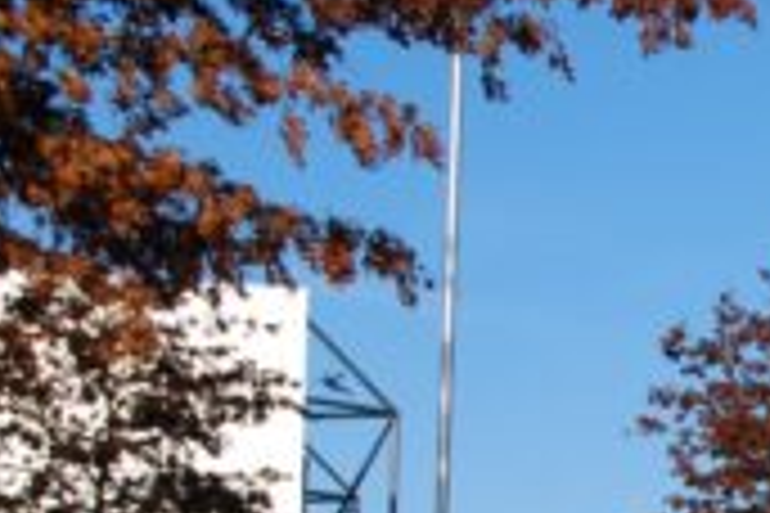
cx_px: 1243
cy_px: 598
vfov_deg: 10.3
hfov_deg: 14.3
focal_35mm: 132
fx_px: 2818
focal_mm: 25
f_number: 8
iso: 100
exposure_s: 1/250
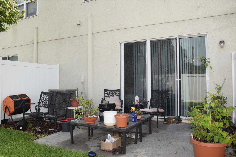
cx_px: 118
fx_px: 177
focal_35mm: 27
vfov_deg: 47.9
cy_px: 78
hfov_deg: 67.4
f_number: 6.3
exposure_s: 1/160
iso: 100
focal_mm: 18
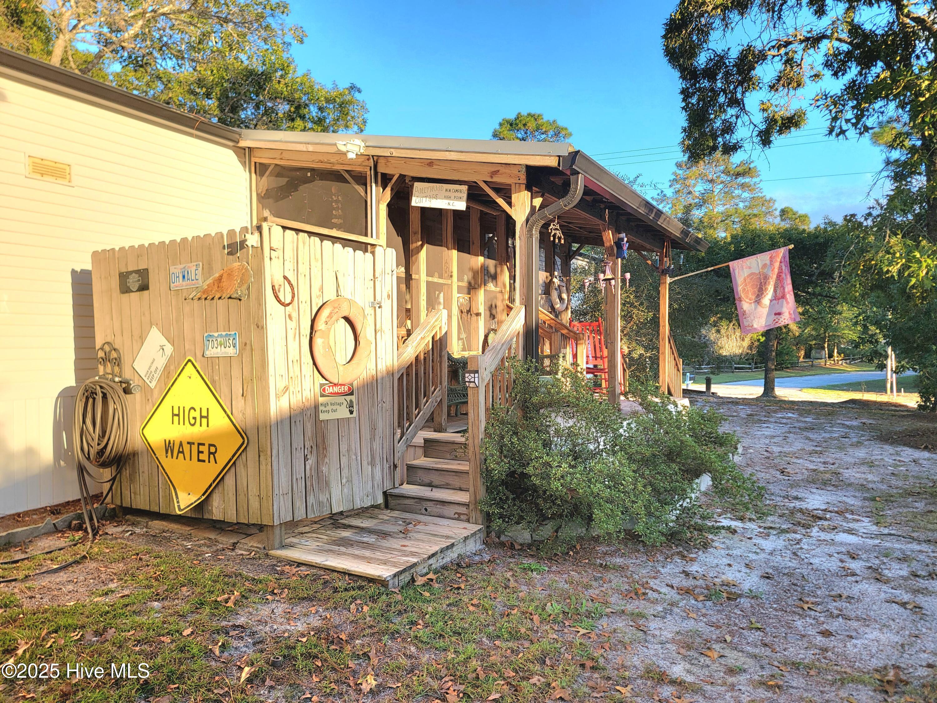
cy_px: 352
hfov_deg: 71.6
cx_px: 468
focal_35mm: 24
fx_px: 650
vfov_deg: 56.8
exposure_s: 1/238
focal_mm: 6.7
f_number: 1.8
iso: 16
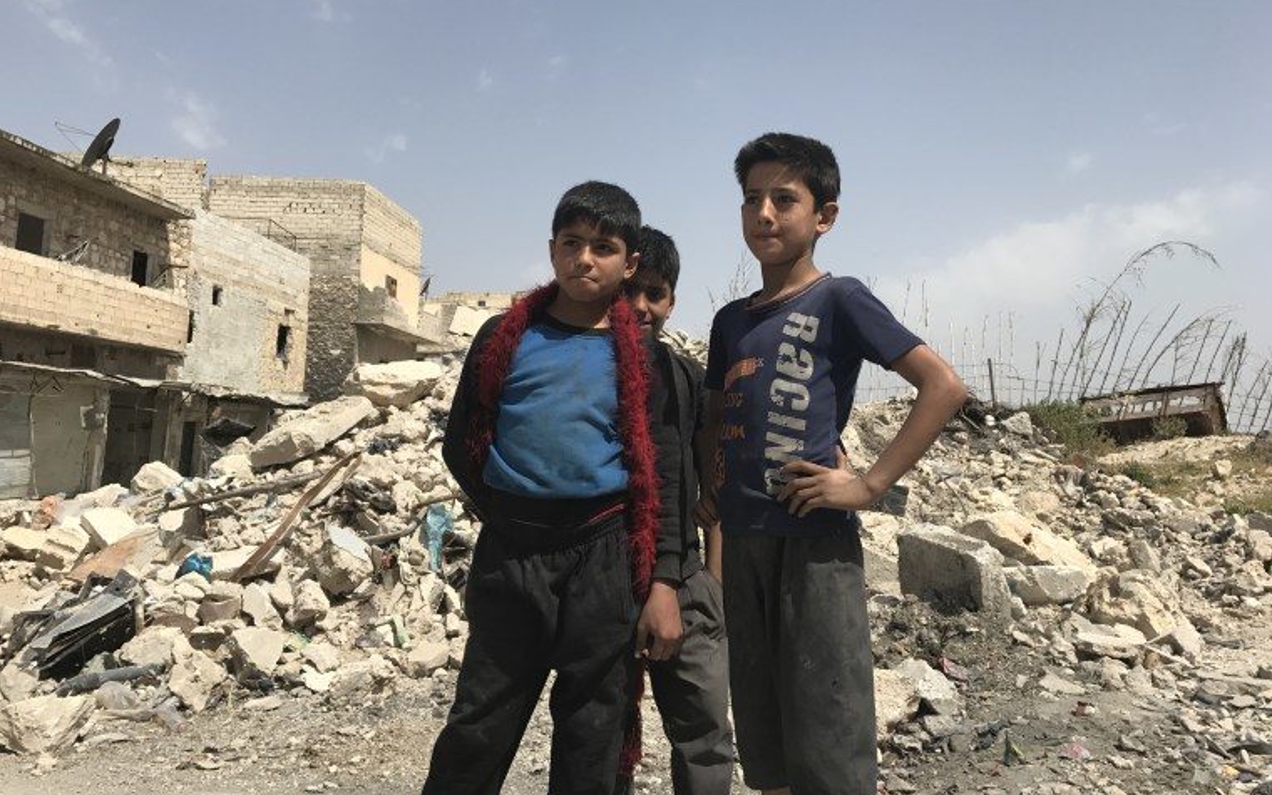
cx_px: 641
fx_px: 1040
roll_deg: -1.8
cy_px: 340
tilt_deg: +3.9
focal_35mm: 30
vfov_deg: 41.7
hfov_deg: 62.9
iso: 20
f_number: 1.8
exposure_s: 1/2907
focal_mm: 3.99
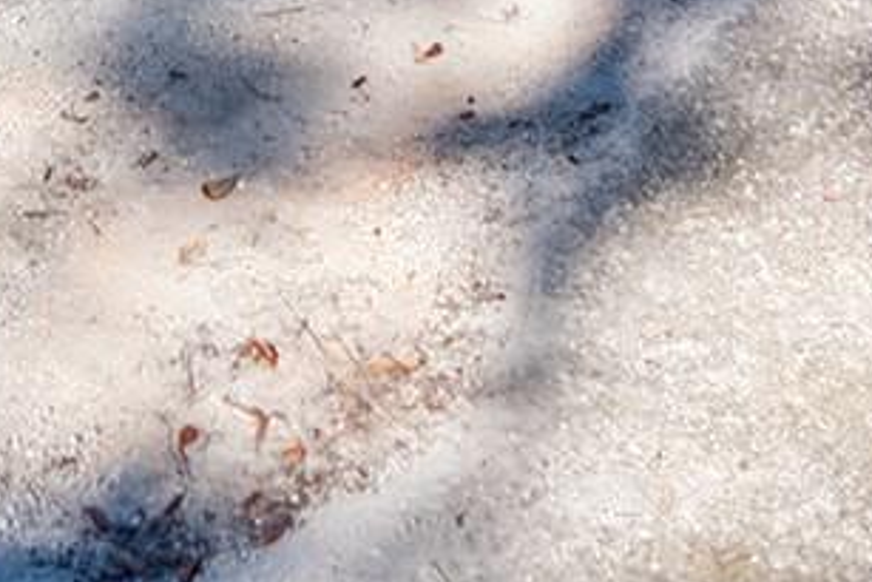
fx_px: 1769
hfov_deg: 26.8
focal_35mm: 73
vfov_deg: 14.7
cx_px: 97
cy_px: -644
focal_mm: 14
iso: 250
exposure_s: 1/1000
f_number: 6.3
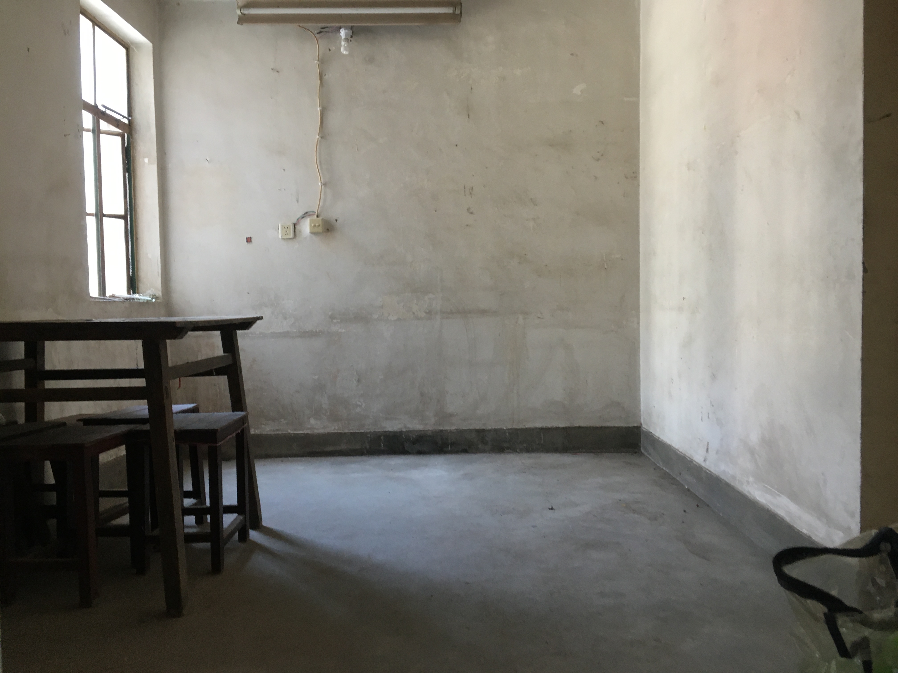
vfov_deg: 48.2
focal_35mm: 29
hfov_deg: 61.7
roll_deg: +1.5
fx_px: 752
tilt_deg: -2.5
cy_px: 336
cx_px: 449
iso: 125
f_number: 2.2
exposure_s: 1/33
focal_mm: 4.15
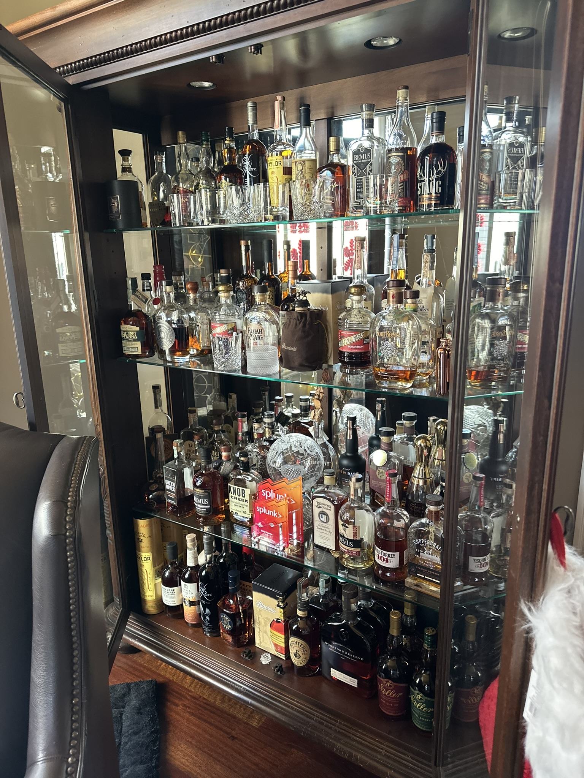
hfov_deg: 56.8
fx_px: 540
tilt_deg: -13.9
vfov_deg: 71.6
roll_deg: +0.6
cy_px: 389
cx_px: 292
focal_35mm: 24
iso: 320
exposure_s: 1/60
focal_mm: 6.86
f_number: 1.78
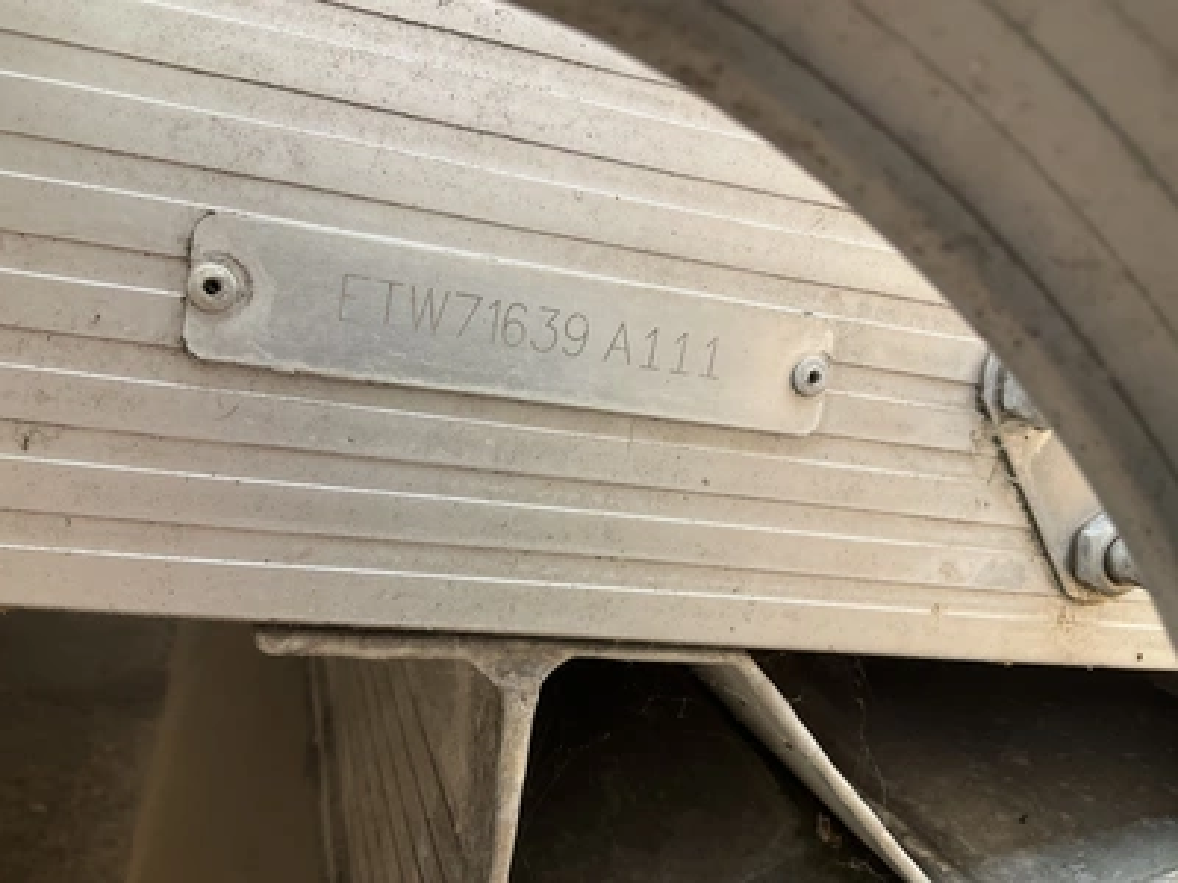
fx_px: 987
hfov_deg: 61.7
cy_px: 442
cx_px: 589
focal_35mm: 29
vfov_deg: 48.2
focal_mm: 3
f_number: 1.8
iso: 20
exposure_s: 1/210
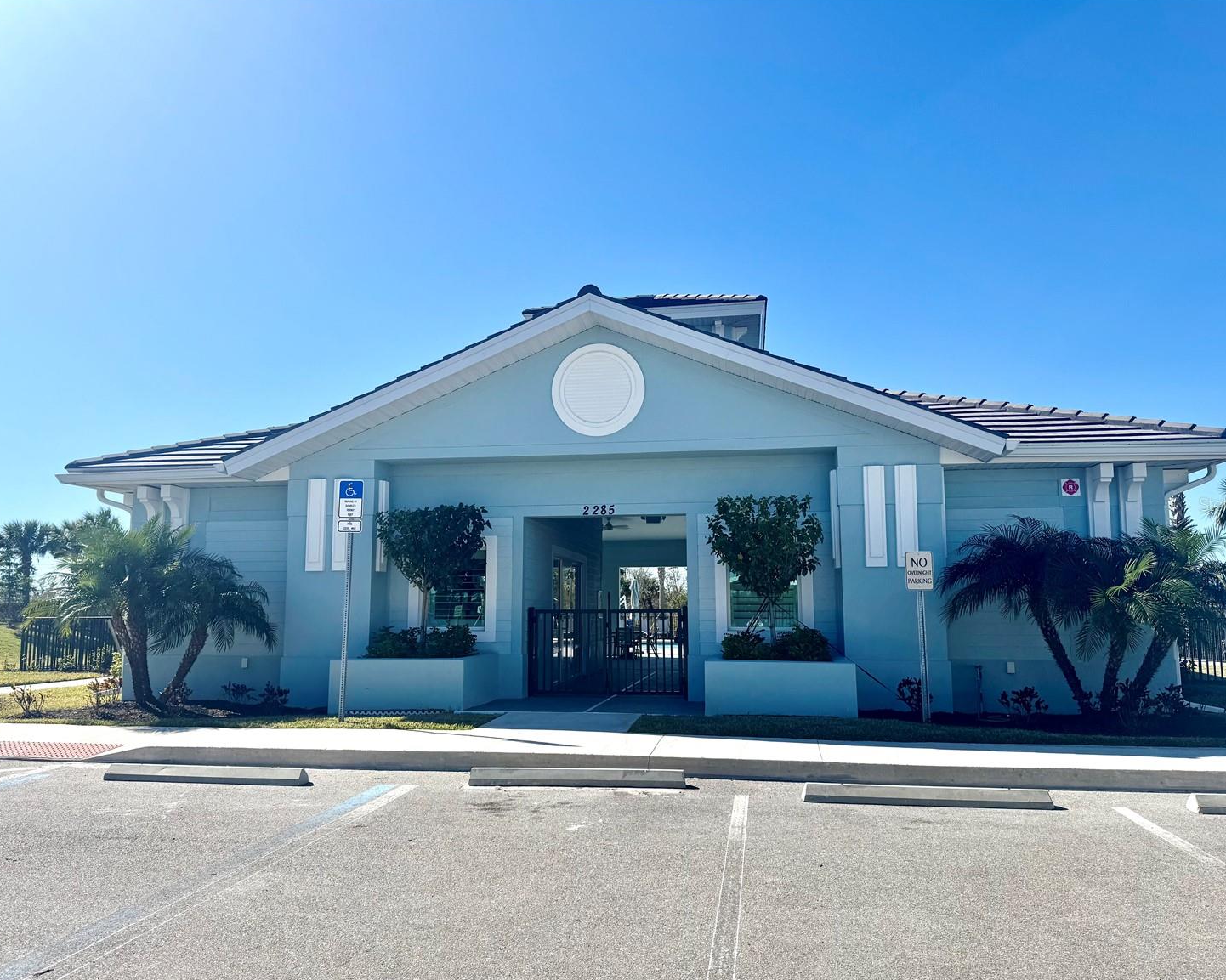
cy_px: 504
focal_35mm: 26
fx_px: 943
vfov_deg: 54.9
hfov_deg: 66.0
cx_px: 599
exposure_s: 1/5814
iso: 80
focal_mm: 6.76
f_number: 1.78
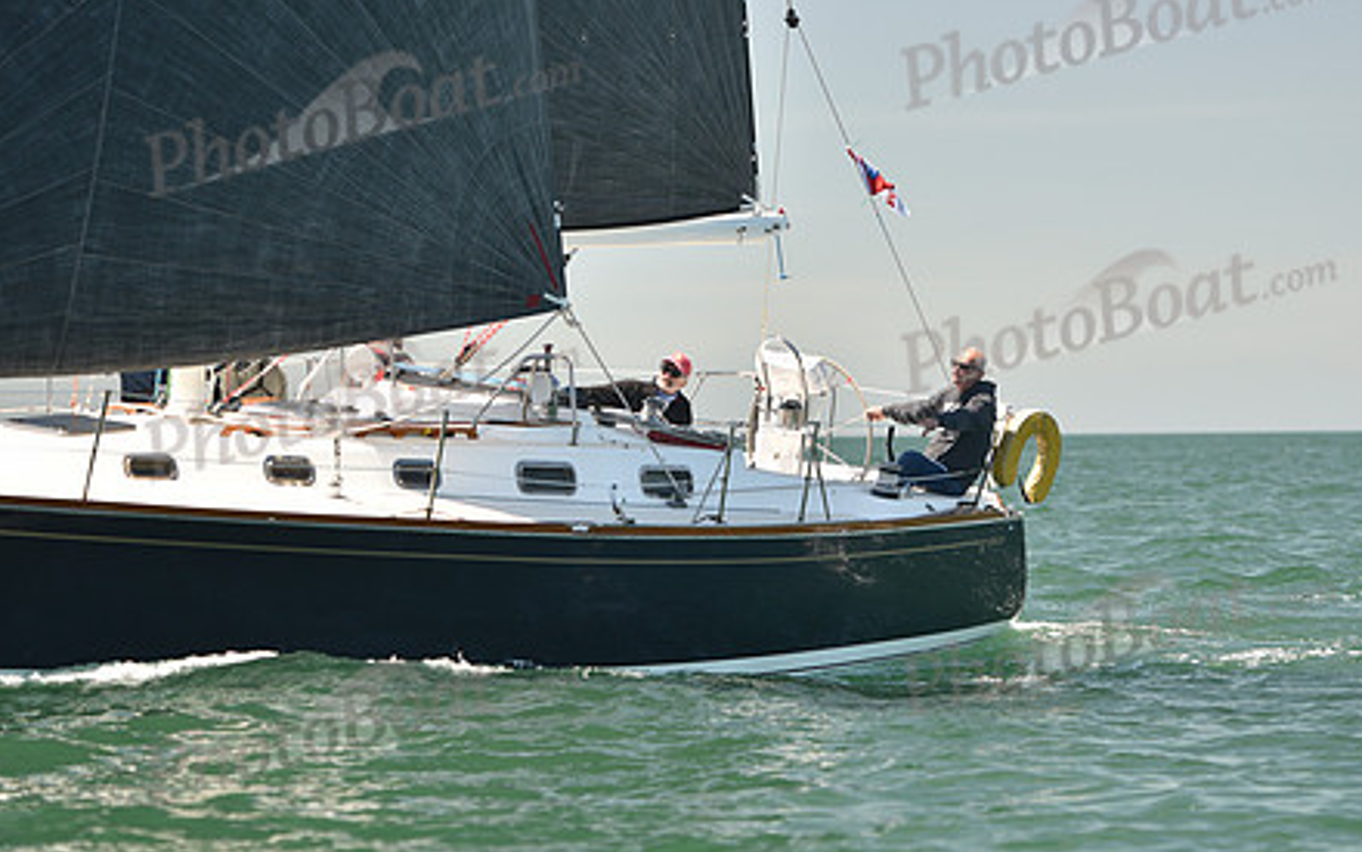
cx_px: 743
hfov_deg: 13.4
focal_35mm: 156
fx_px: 5791
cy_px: 519
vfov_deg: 8.4
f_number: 3.2
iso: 250
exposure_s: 1/800
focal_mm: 116
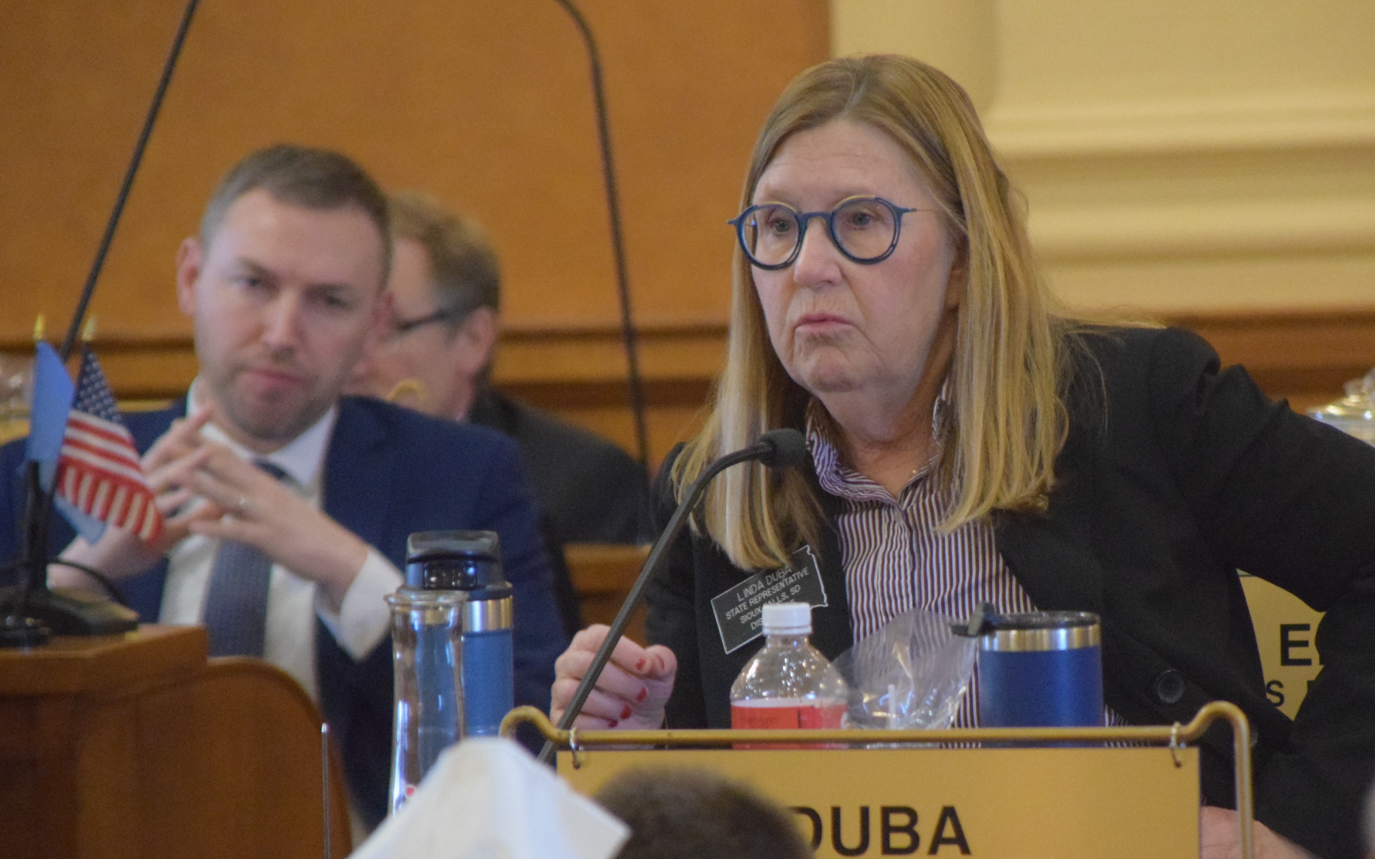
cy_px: 581
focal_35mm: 433
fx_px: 16226
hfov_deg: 4.9
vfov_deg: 3.0
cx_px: 887
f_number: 6.3
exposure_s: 1/100
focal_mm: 200
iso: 6400
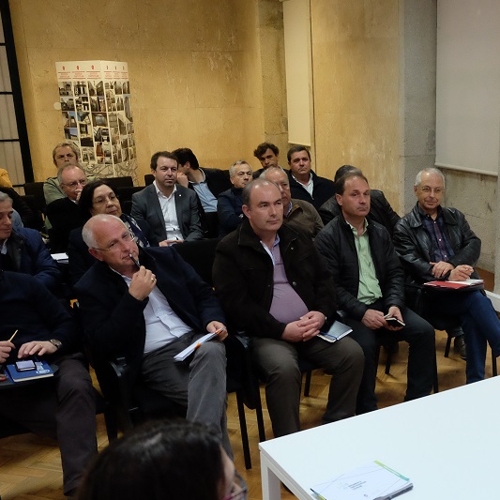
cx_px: 402
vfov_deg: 39.0
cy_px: 297
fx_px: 703
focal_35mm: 43
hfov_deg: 37.7
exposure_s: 1/180
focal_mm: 18
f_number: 2.8
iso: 3200
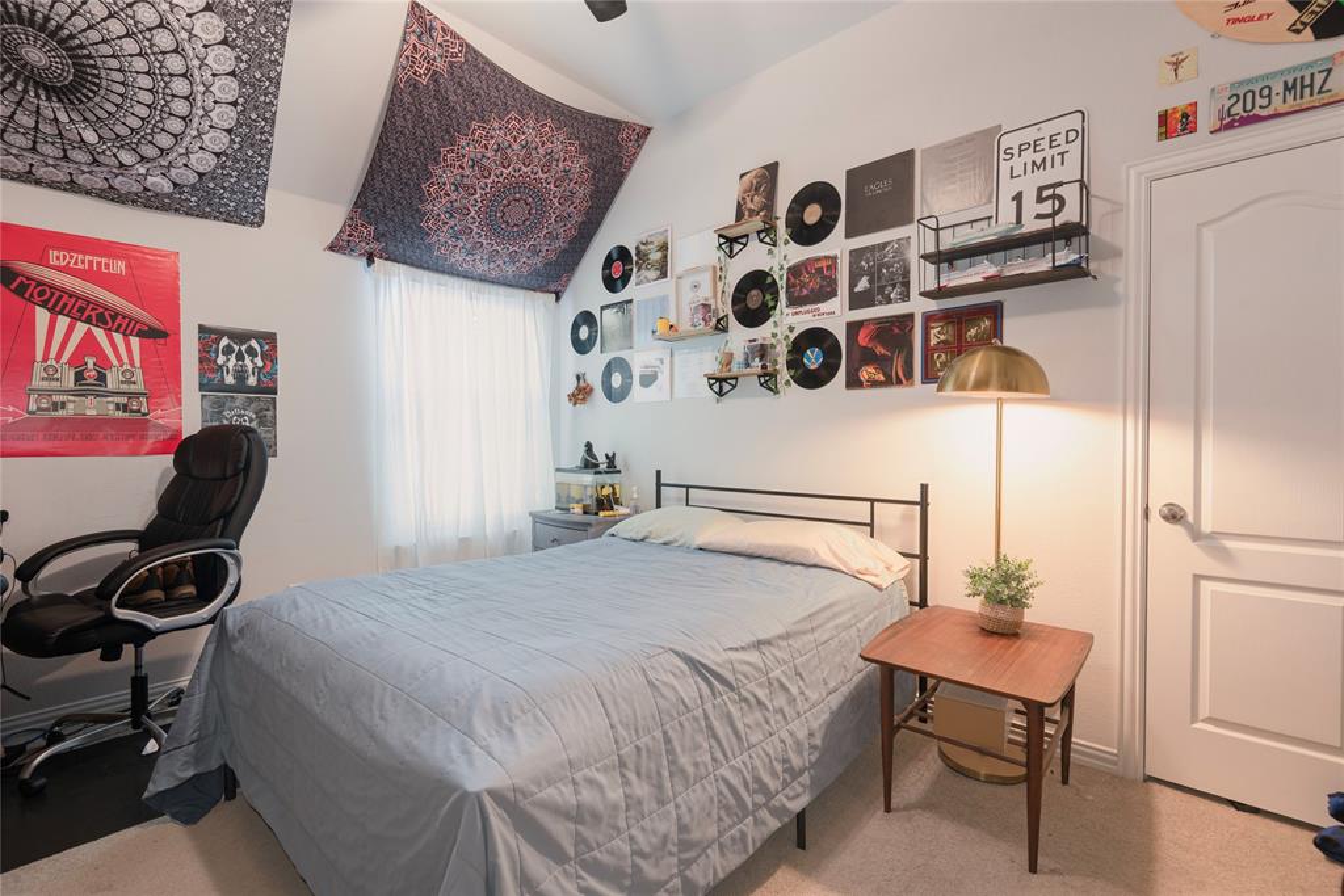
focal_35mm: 16
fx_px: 597
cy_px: 448
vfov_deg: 73.8
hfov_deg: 96.7
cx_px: 672
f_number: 7.1
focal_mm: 16
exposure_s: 1.3
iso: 100
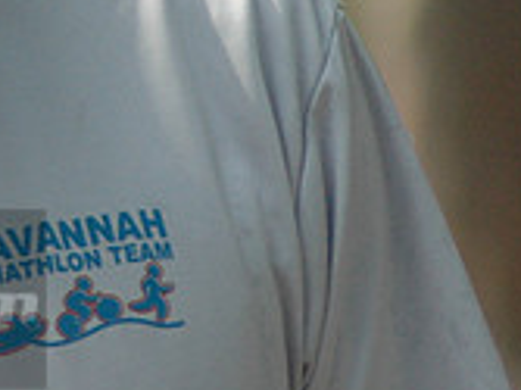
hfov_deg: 1.3
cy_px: -186
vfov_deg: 1.0
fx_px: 22635
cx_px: -78
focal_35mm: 1505
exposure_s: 1/640
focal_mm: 300
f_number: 5.6
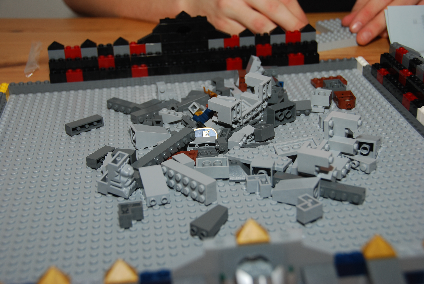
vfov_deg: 23.8
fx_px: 672
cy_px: 142
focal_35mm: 57
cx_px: 212
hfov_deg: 35.0
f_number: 5.6
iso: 100
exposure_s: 1/125
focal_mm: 38
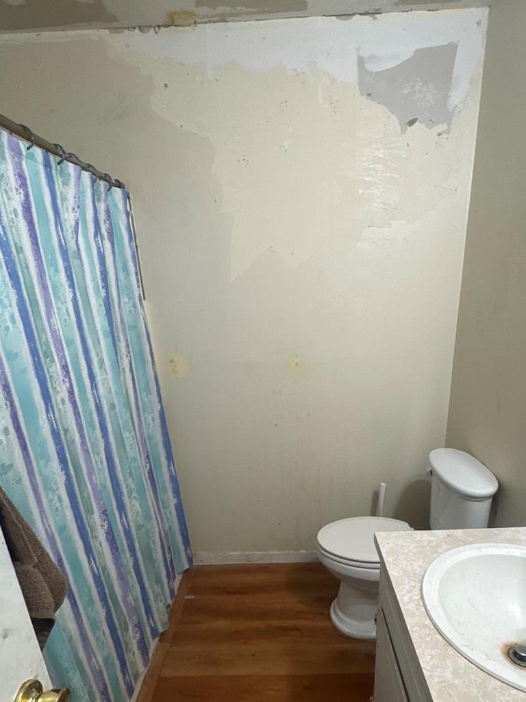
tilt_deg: -20.2
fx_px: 425
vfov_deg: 77.4
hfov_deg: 63.4
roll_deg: +3.9
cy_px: 444
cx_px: 284
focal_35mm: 21
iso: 200
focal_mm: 2.22
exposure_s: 1/60
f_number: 2.2
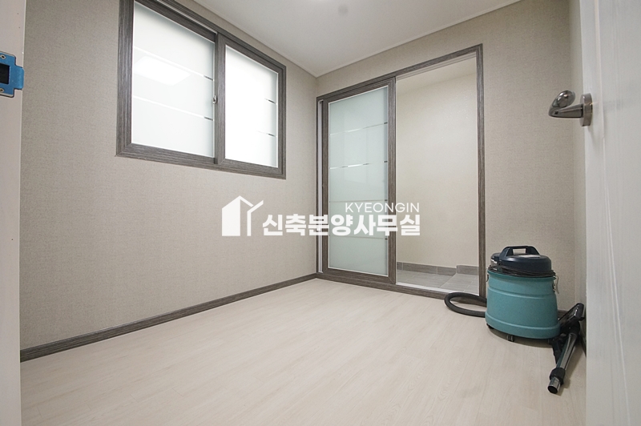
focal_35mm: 15
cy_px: 213
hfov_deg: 100.4
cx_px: 320
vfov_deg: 77.2
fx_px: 267
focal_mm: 10
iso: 800
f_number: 9
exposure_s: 1/25
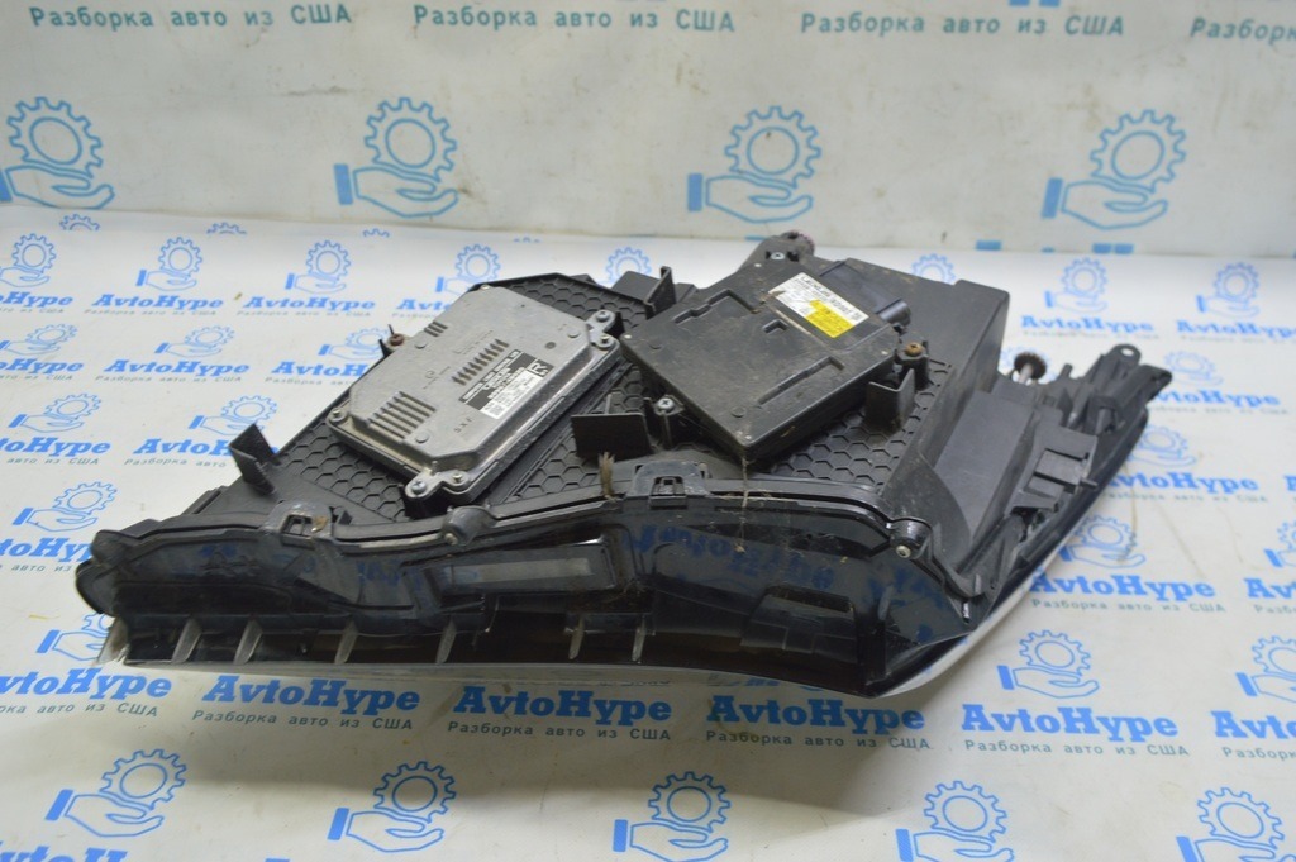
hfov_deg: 59.5
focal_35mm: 32
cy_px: 431
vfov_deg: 41.6
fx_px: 1133
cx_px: 648
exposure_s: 1/20
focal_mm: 21
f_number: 5.6
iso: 400
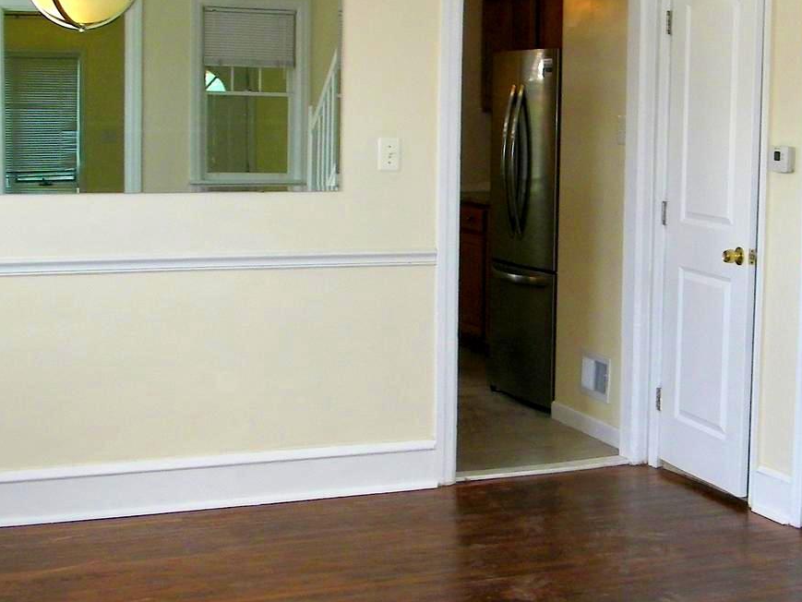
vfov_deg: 22.3
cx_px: 618
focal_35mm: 66
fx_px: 1529
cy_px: 278
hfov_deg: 28.9
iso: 80
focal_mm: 5
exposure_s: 1/100
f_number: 3.5
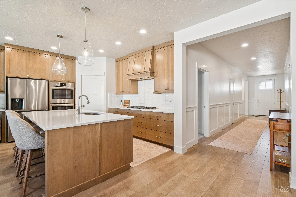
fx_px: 140
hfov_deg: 93.3
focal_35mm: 17
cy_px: 98
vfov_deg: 70.4
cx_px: 148
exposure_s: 1/8
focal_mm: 17
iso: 400
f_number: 13
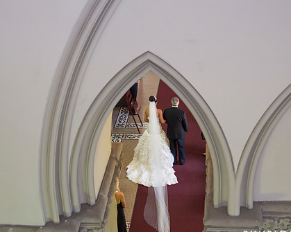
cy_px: 118
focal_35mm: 66
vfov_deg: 23.1
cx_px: 162
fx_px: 568
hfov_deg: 28.7
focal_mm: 50
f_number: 3.5
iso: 3200
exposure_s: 1/200
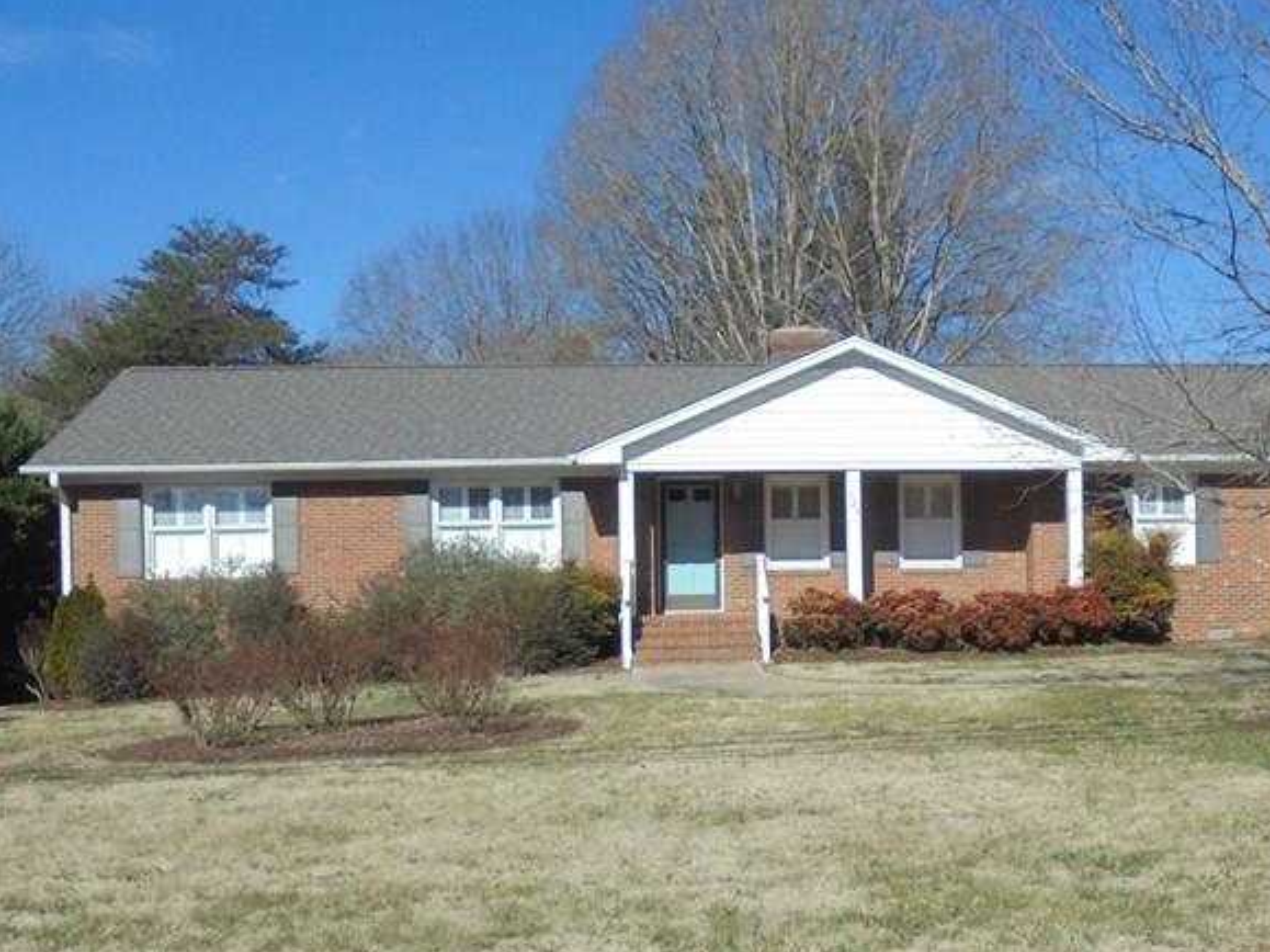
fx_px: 1687
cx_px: 801
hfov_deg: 40.9
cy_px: 662
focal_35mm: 46
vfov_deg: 31.2
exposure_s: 1/125
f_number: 11.5
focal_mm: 4.6
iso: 100
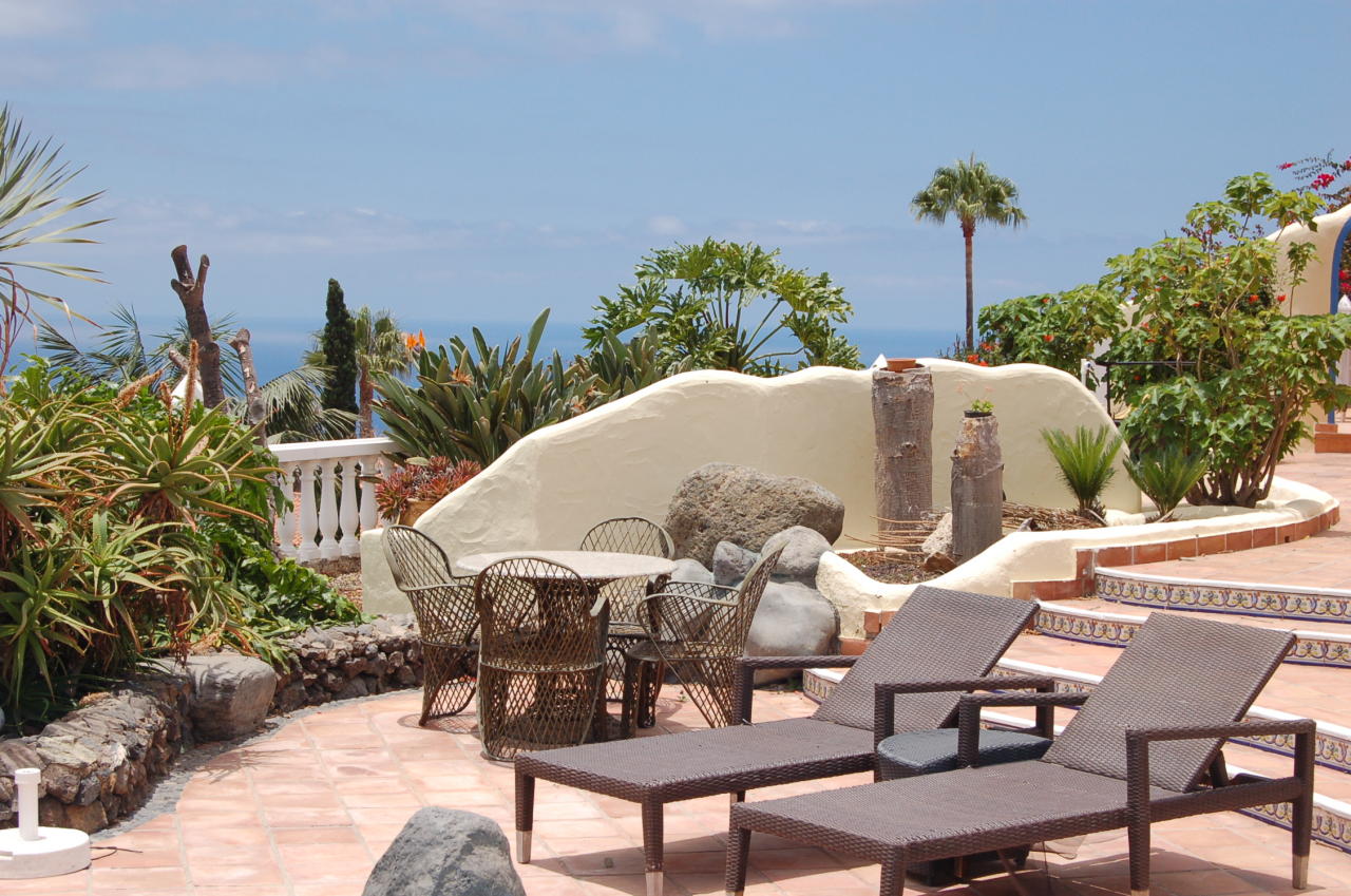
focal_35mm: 63
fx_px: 2360
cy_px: 448
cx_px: 676
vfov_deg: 21.5
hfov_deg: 31.9
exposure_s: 1/500
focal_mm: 42
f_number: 11
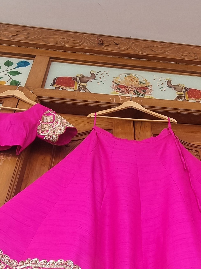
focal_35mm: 40
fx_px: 310
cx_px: 142
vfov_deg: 46.7
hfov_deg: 35.4
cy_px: 154
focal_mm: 2.2
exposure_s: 1/100
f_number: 2.2
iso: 80
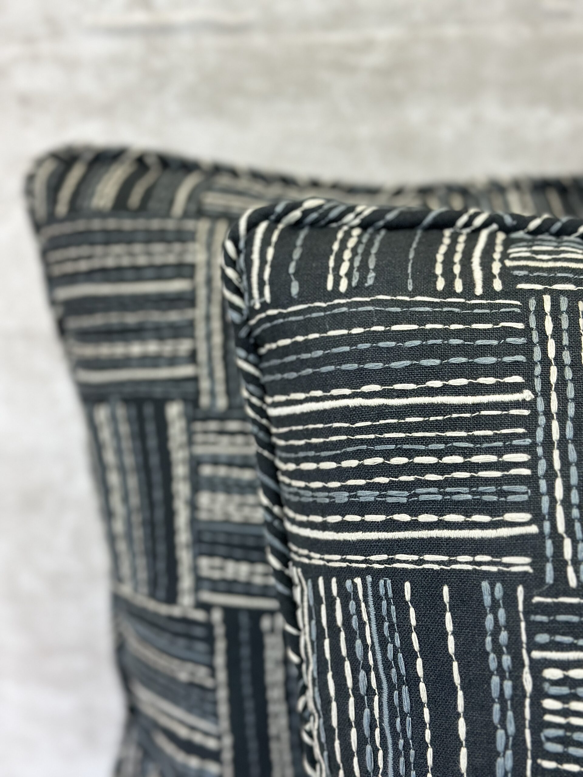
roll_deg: +1.5
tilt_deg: -15.7
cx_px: 292
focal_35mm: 48
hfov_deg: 30.3
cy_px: 388
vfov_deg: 39.7
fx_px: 1078
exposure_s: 1/120
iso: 200
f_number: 1.78
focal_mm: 6.86
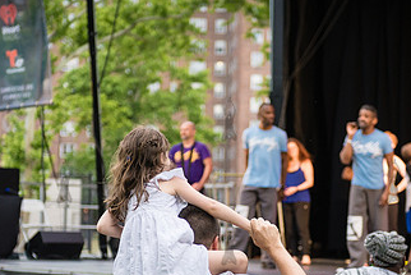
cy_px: 242
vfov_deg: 12.6
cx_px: 228
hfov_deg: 18.9
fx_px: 1233
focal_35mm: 108
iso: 1600
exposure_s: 1/1250
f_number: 2.8
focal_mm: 60
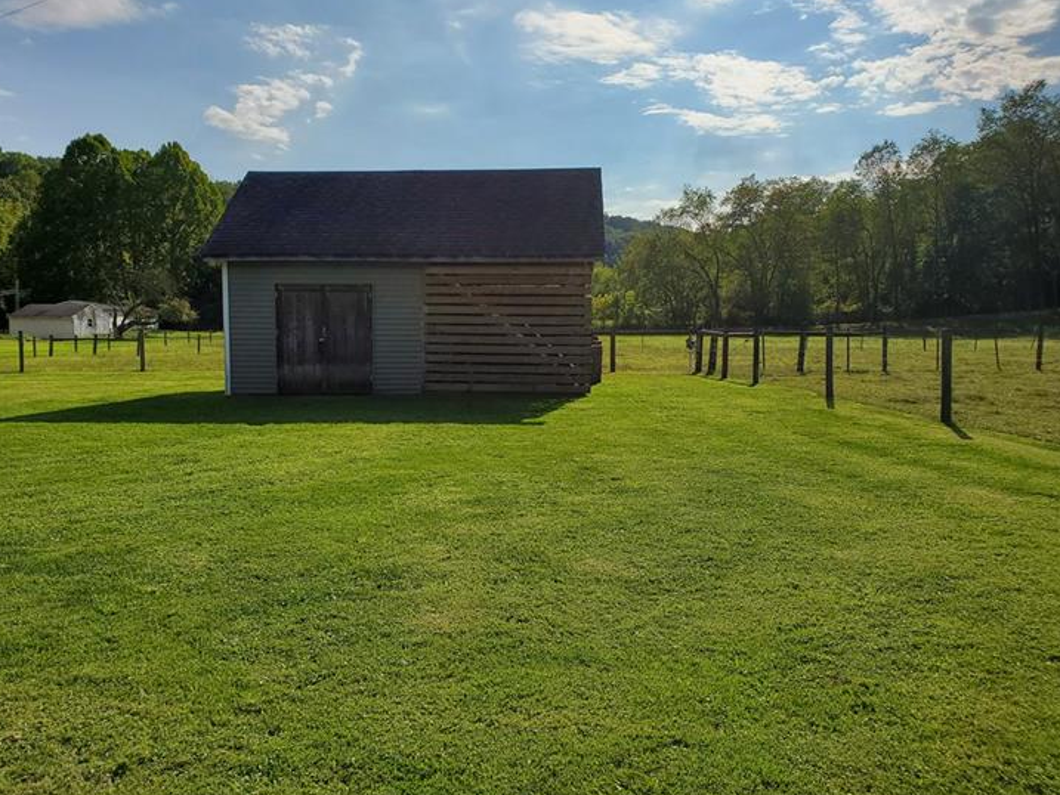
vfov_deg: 48.2
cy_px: 381
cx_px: 497
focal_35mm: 29
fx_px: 888
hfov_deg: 61.6
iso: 50
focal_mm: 4.3
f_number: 2.4
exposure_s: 1/4480
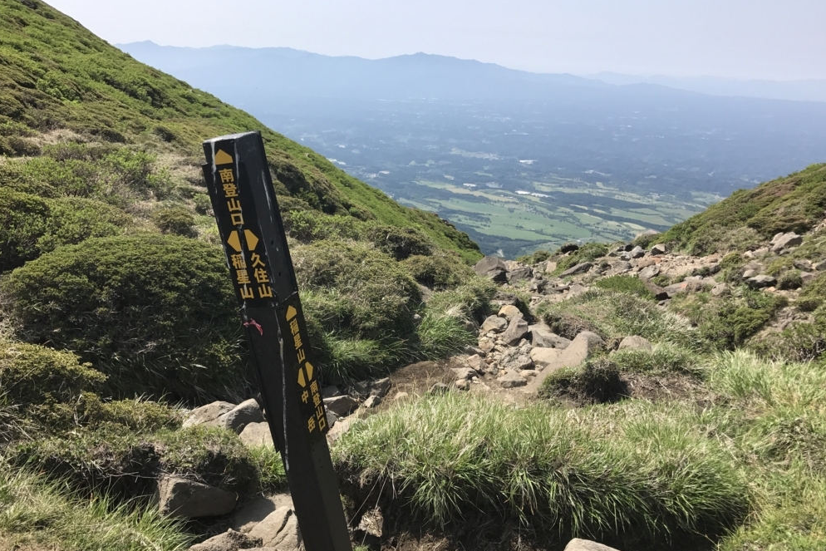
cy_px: 298
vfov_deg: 43.6
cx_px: 415
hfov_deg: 61.9
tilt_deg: -19.1
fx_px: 688
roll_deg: -2.9
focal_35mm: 30
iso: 20
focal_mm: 3.99
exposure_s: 1/2179
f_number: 1.8
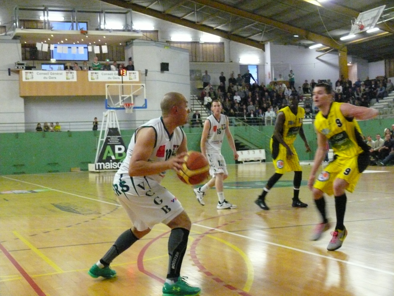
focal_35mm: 61
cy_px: 148
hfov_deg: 31.7
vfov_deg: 24.0
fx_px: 694
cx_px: 197
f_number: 3.2
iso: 1600
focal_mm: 12.8
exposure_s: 1/125
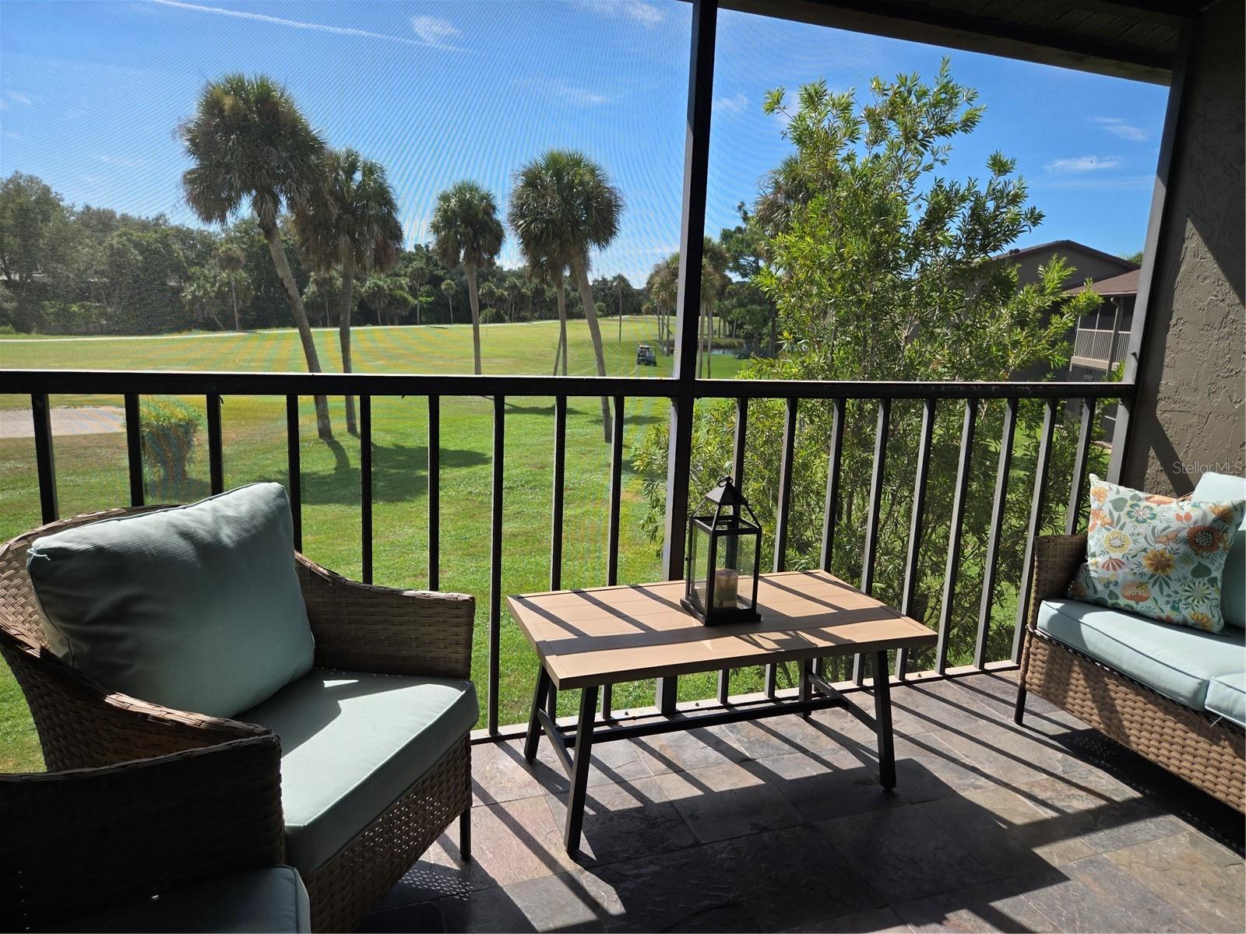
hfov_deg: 73.9
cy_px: 467
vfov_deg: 58.9
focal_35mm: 23
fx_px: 828
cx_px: 623
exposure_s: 1/2921
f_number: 1.8
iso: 64
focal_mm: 5.4
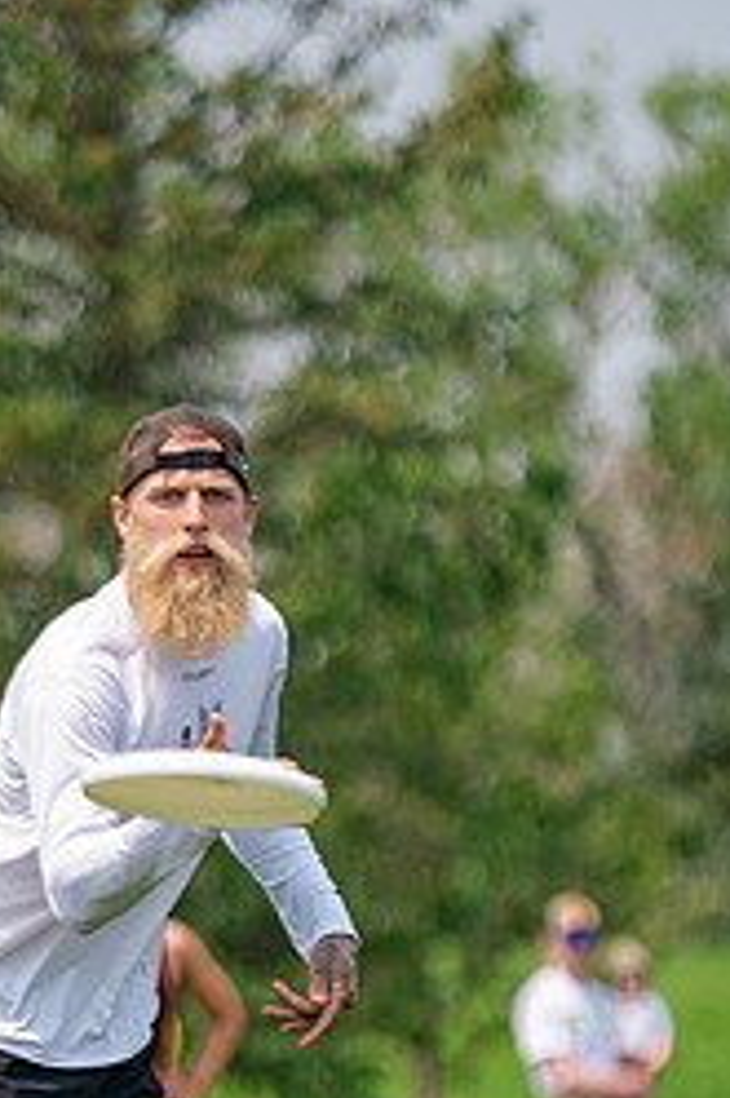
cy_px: 1006
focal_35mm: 532
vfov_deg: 3.9
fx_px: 16203
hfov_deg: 2.6
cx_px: 98
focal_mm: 182
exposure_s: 1/6400
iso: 400
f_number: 2.8
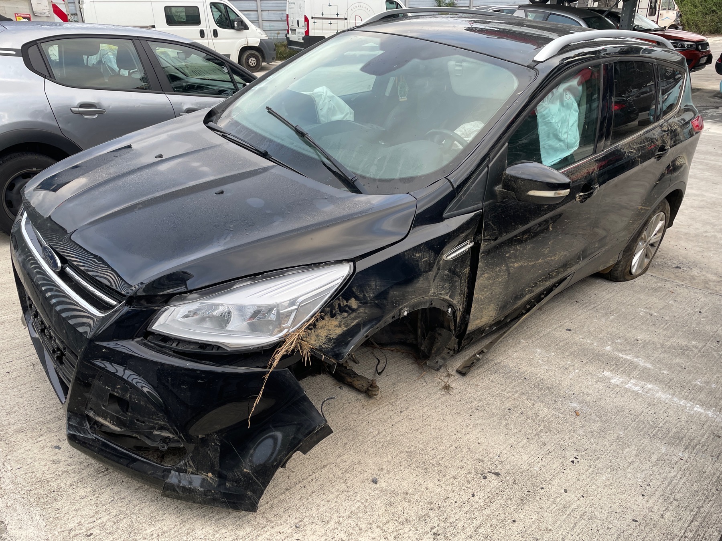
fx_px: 542
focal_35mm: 26
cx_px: 361
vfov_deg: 53.1
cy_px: 270
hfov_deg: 67.3
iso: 40
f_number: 1.6
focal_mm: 4.2
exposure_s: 1/121
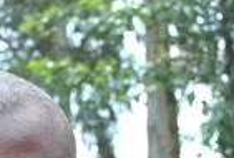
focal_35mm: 153
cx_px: 73
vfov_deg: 8.7
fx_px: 998
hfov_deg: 13.4
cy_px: 278
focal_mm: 24
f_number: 4
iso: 100
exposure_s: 1/125
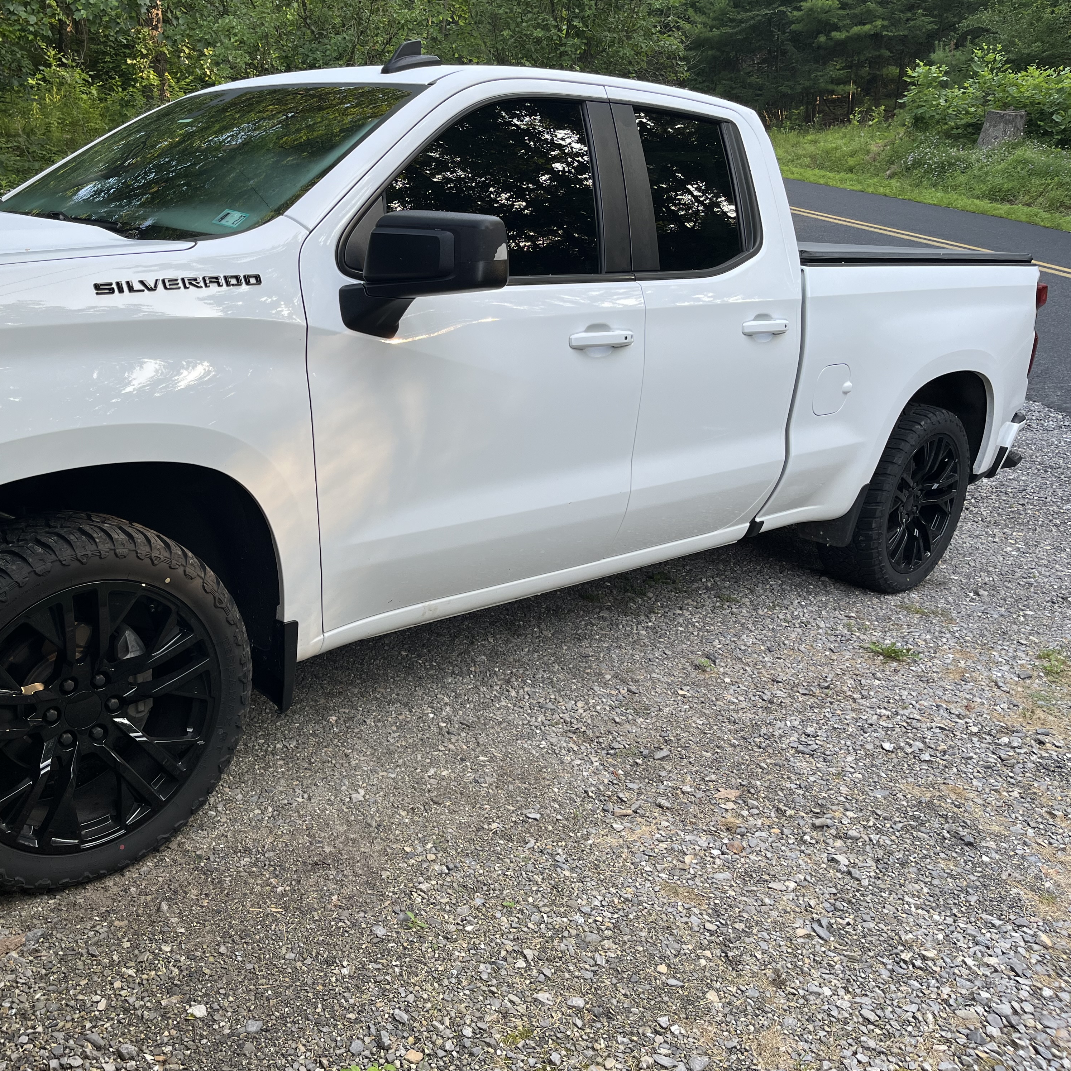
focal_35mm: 31
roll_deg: +0.2
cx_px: 352
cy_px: 534
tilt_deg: -17.3
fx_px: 1085
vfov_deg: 52.5
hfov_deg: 51.5
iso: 40
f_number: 1.6
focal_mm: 5.1
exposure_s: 1/225
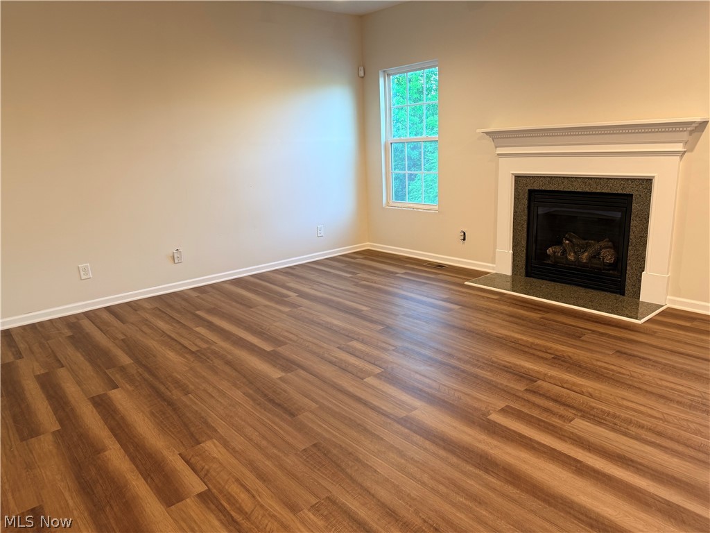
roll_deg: +2.6
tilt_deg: -12.8
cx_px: 355
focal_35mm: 24
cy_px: 266
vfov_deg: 56.8
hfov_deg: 71.6
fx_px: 492
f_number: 1.78
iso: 125
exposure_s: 1/60
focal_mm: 6.76
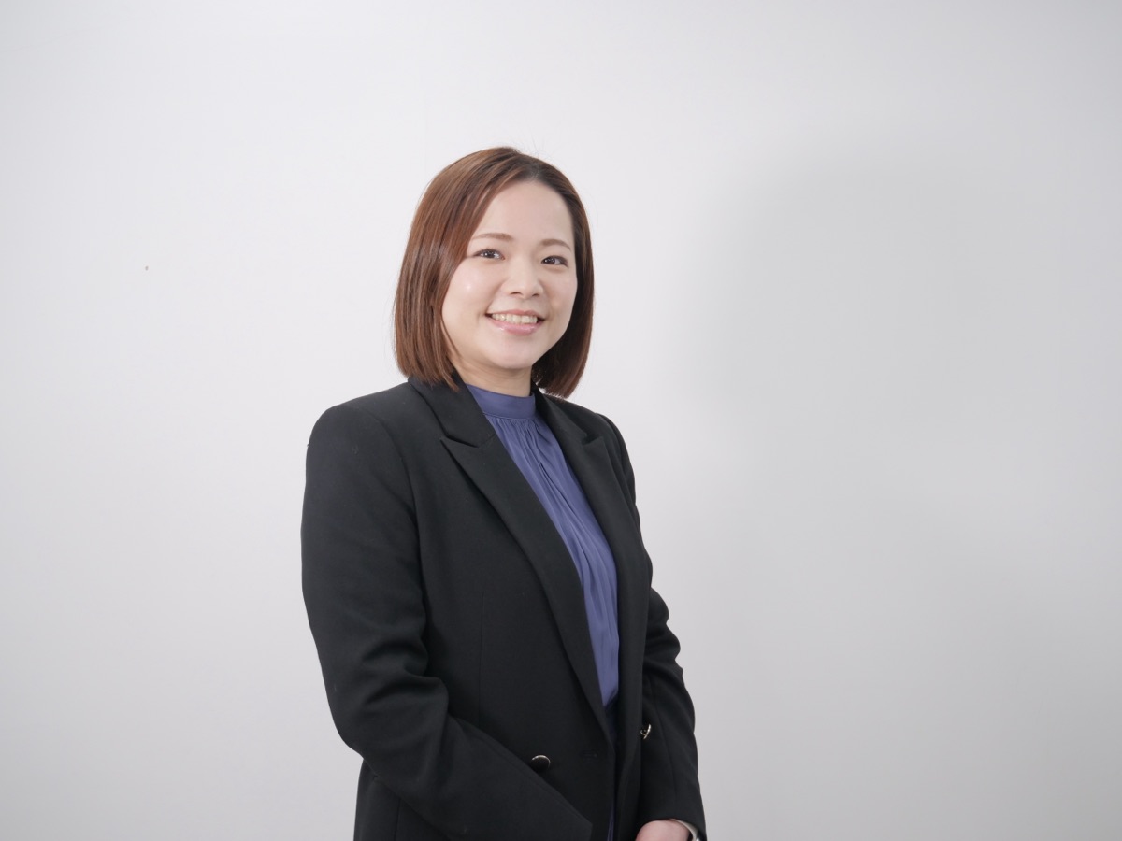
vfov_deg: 31.5
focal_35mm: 46
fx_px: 1491
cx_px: 561
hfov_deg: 41.2
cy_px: 420
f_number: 4.3
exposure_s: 1/80
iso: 640
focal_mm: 23
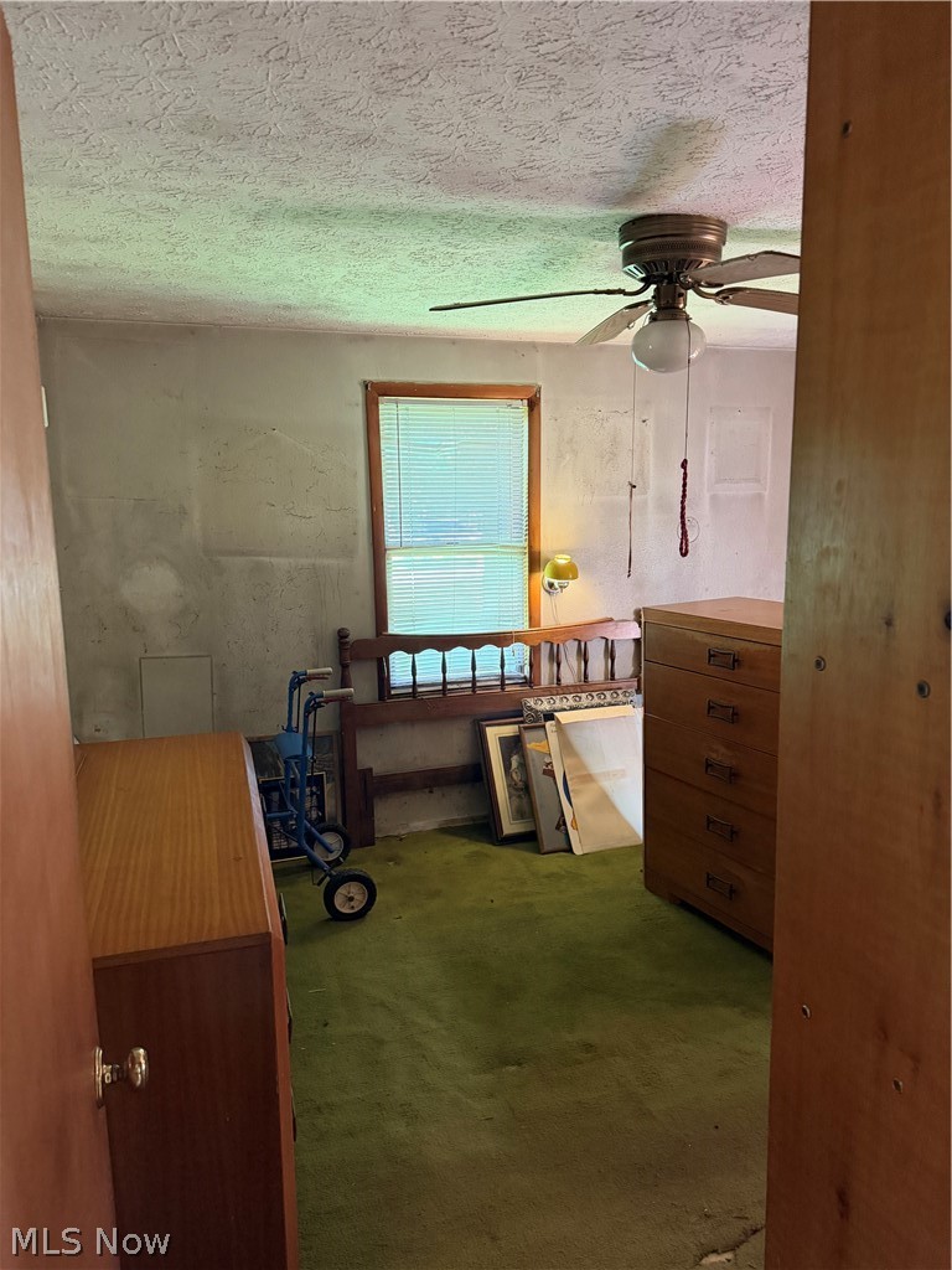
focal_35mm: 24
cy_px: 635
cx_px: 476
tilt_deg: -6.5
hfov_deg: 56.8
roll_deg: +0.5
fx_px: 880
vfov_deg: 71.6
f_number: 1.78
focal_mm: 6.76
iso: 640
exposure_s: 1/60
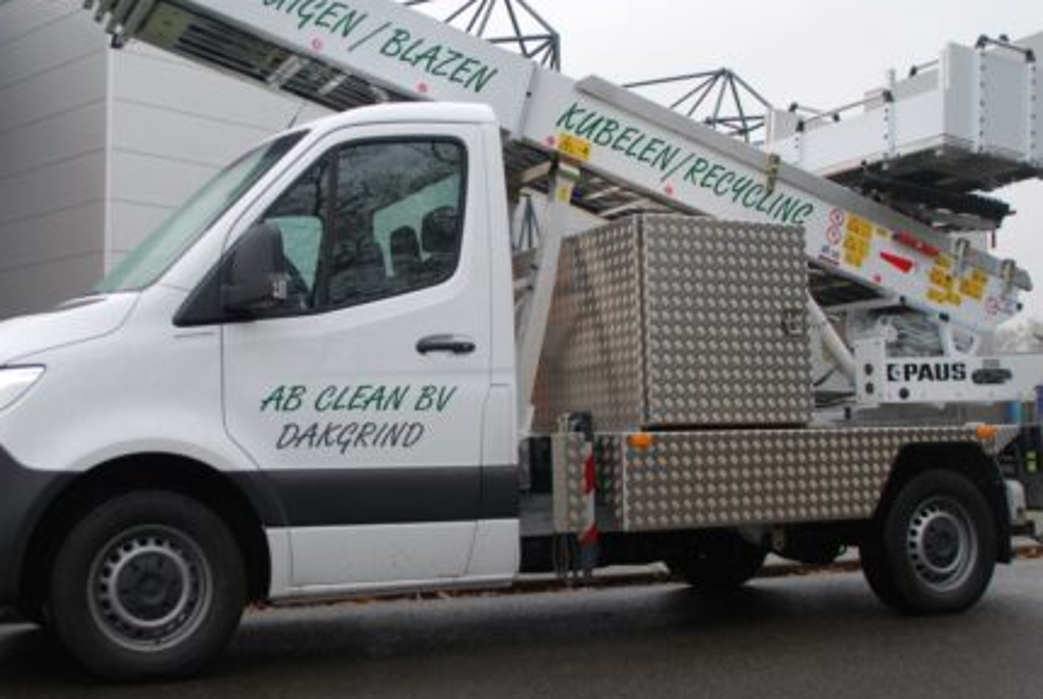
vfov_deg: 29.3
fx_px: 1335
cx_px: 463
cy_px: 308
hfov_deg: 42.6
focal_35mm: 46
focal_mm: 22
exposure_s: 1/60
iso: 200
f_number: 4
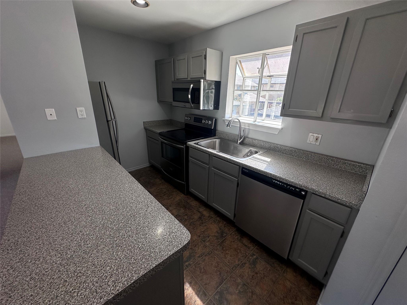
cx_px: 204
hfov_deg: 102.1
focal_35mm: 14
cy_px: 152
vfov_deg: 85.7
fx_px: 165
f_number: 2.2
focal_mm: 2.22
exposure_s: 1/217
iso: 40
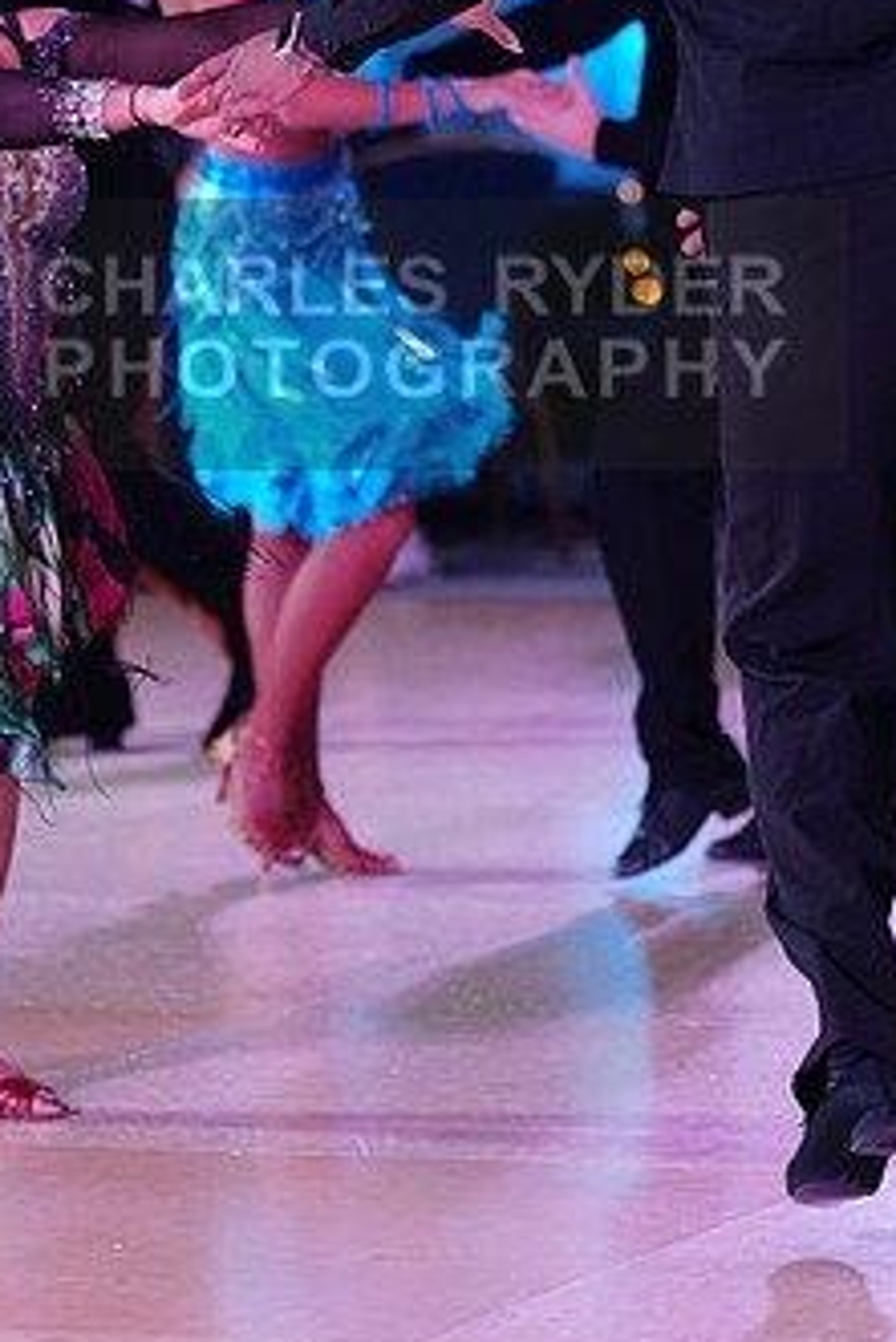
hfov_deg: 5.7
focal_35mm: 240
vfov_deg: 8.6
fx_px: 8950
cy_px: 337
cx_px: 290
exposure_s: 1/640
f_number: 2.8
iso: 2000
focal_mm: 137
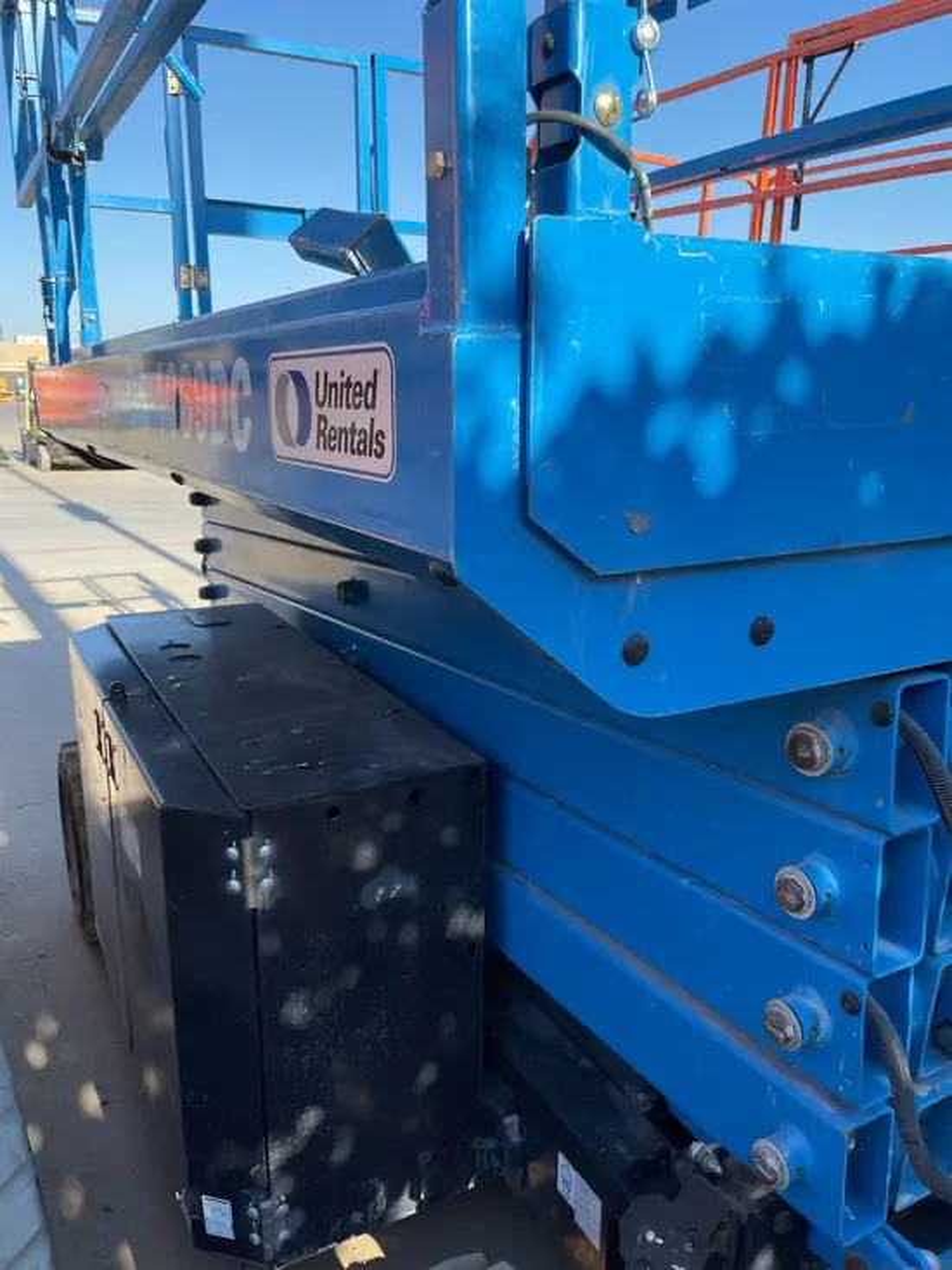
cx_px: 476
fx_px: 953
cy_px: 635
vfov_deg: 67.3
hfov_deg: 53.1
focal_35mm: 26
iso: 50
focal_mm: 4.2
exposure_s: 1/1103
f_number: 1.6
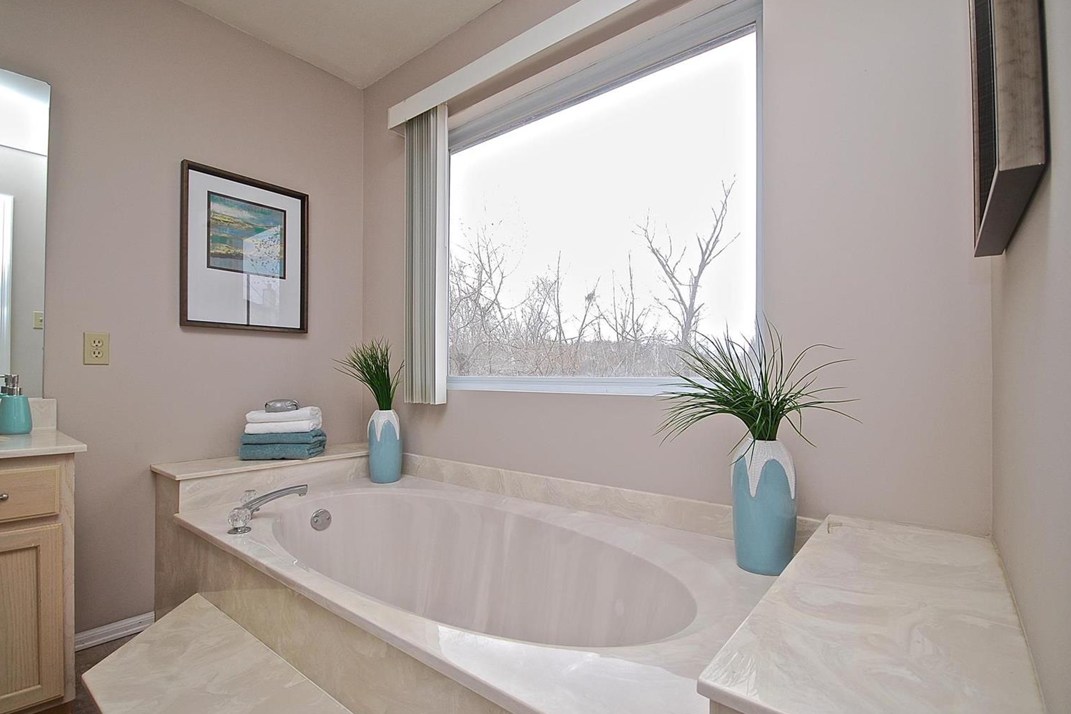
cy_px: 367
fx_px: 476
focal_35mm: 16
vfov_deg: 73.7
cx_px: 527
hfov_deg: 96.7
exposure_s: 1/100
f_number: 5
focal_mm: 10
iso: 200
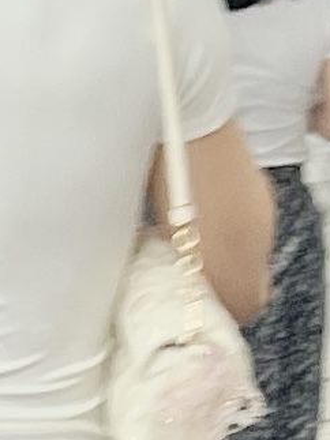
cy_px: 618
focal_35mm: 129
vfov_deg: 14.5
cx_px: -372
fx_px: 1641
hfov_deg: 10.4
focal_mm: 5.1
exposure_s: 1/121
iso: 80
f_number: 1.6
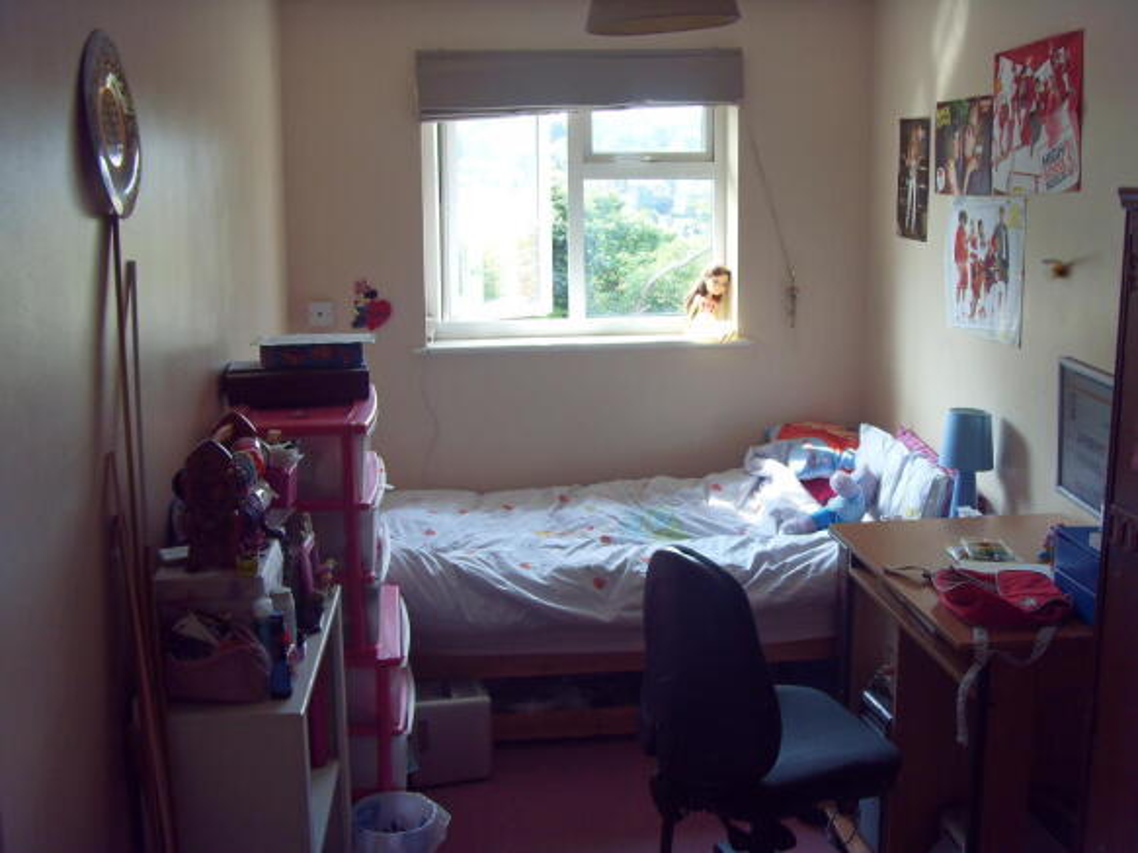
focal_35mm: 39
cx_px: 569
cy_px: 426
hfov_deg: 47.9
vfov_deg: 36.8
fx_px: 1282
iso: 100
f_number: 3.5
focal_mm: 6.6
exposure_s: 1/60
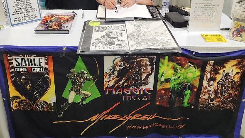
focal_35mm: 34
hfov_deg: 58.0
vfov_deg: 32.5
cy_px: 7
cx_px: 121
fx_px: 221
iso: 320
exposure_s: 1/120
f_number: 1.8
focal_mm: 5.4
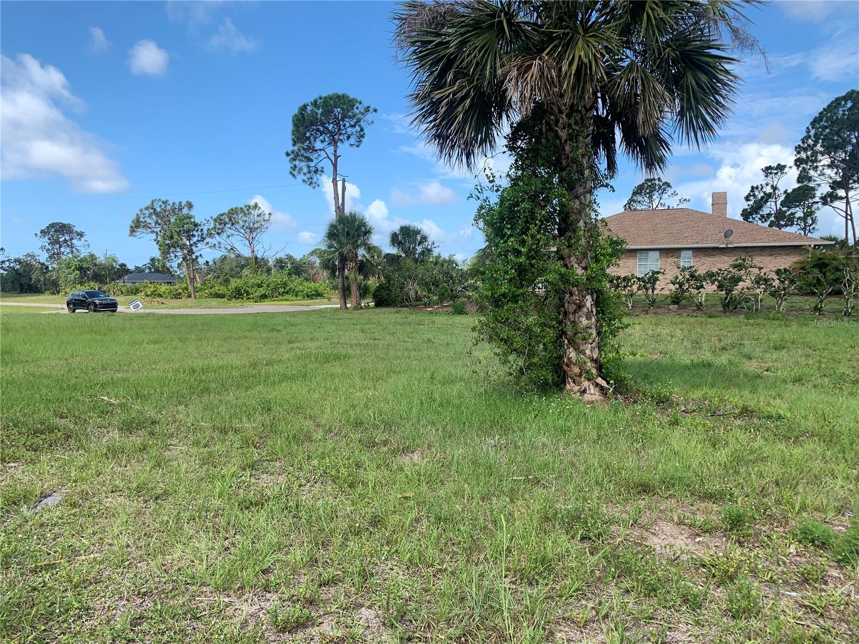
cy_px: 322
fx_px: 645
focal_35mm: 26
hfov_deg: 67.3
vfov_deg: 53.1
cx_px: 430
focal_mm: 4.25
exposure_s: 1/1266
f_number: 1.8
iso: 25
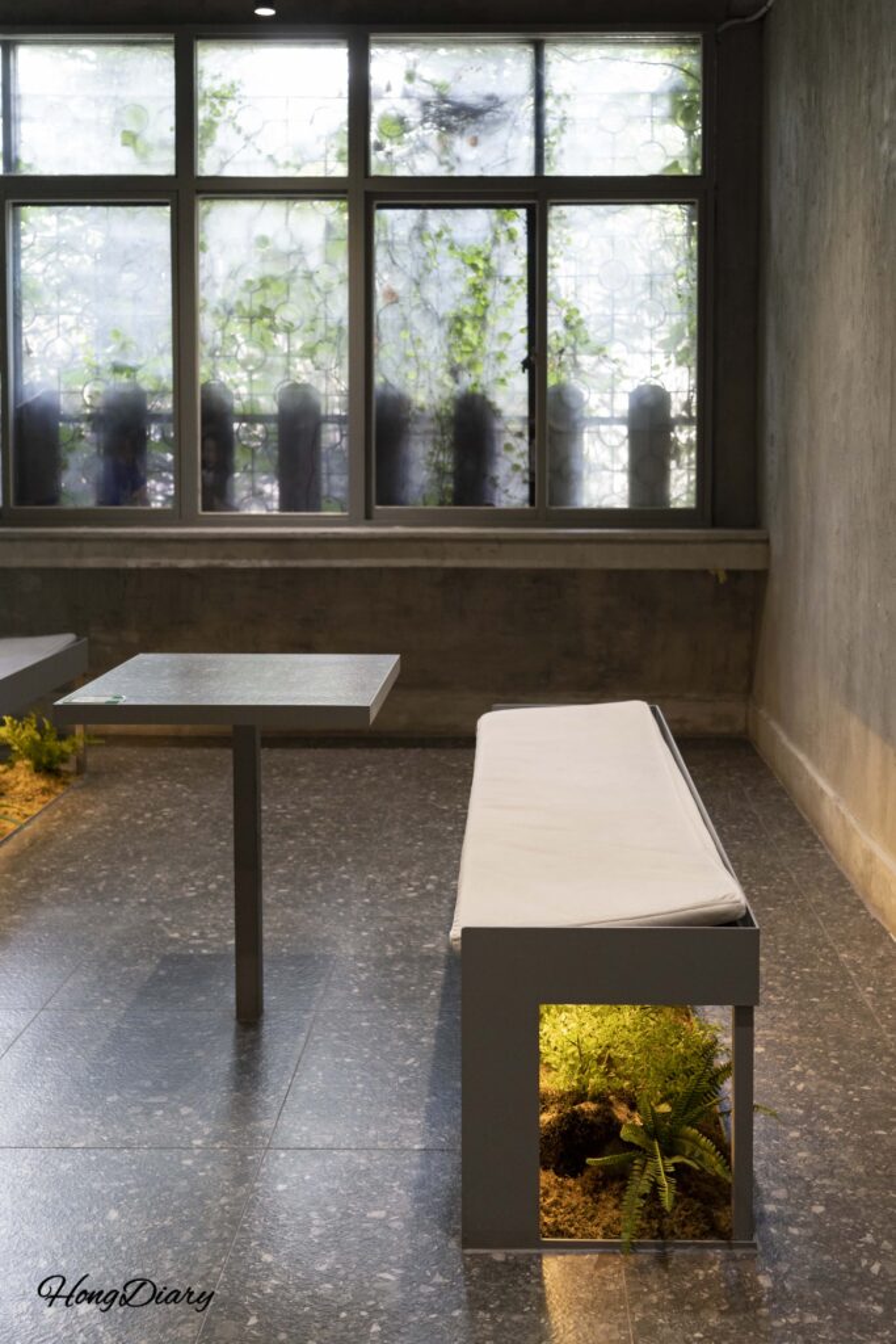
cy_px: 672
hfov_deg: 36.0
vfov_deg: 51.9
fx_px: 1381
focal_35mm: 37
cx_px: 448
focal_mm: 37
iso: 2500
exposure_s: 1/160
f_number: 5
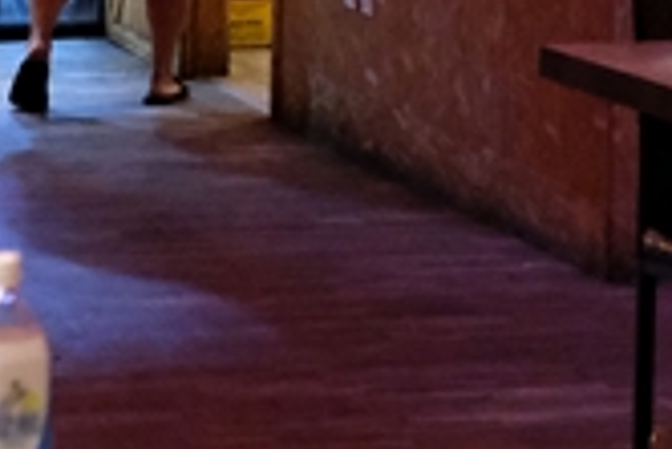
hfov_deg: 10.8
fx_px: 3550
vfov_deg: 7.1
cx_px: 449
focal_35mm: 190
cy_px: -291
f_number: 2.8
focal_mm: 23
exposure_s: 1/200
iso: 10000
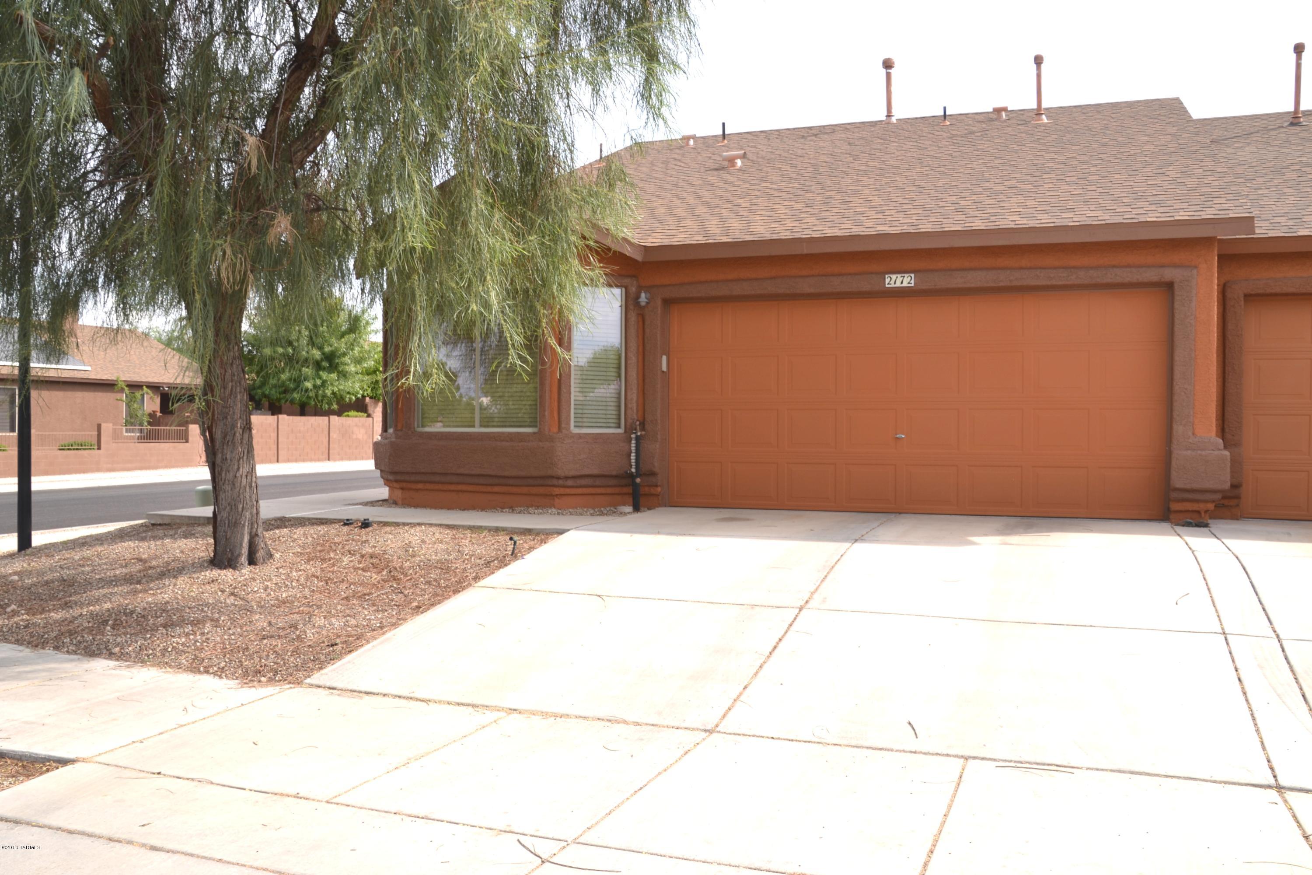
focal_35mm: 30
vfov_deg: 43.6
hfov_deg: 61.9
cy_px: 438
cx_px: 656
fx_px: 1093
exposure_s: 1/200
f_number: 9
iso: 100
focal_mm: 20
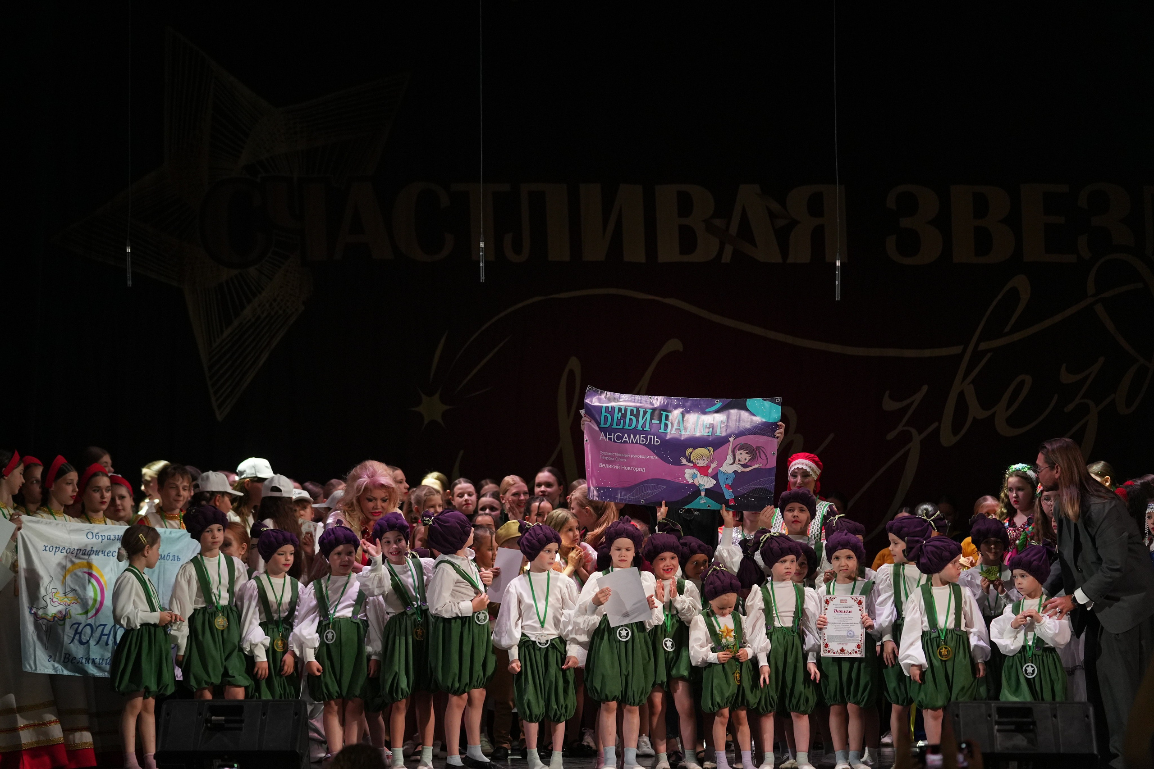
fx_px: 3109
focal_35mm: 97
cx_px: 577
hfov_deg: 21.0
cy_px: 384
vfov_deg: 14.1
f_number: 2.8
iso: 2000
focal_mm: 97
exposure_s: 1/250
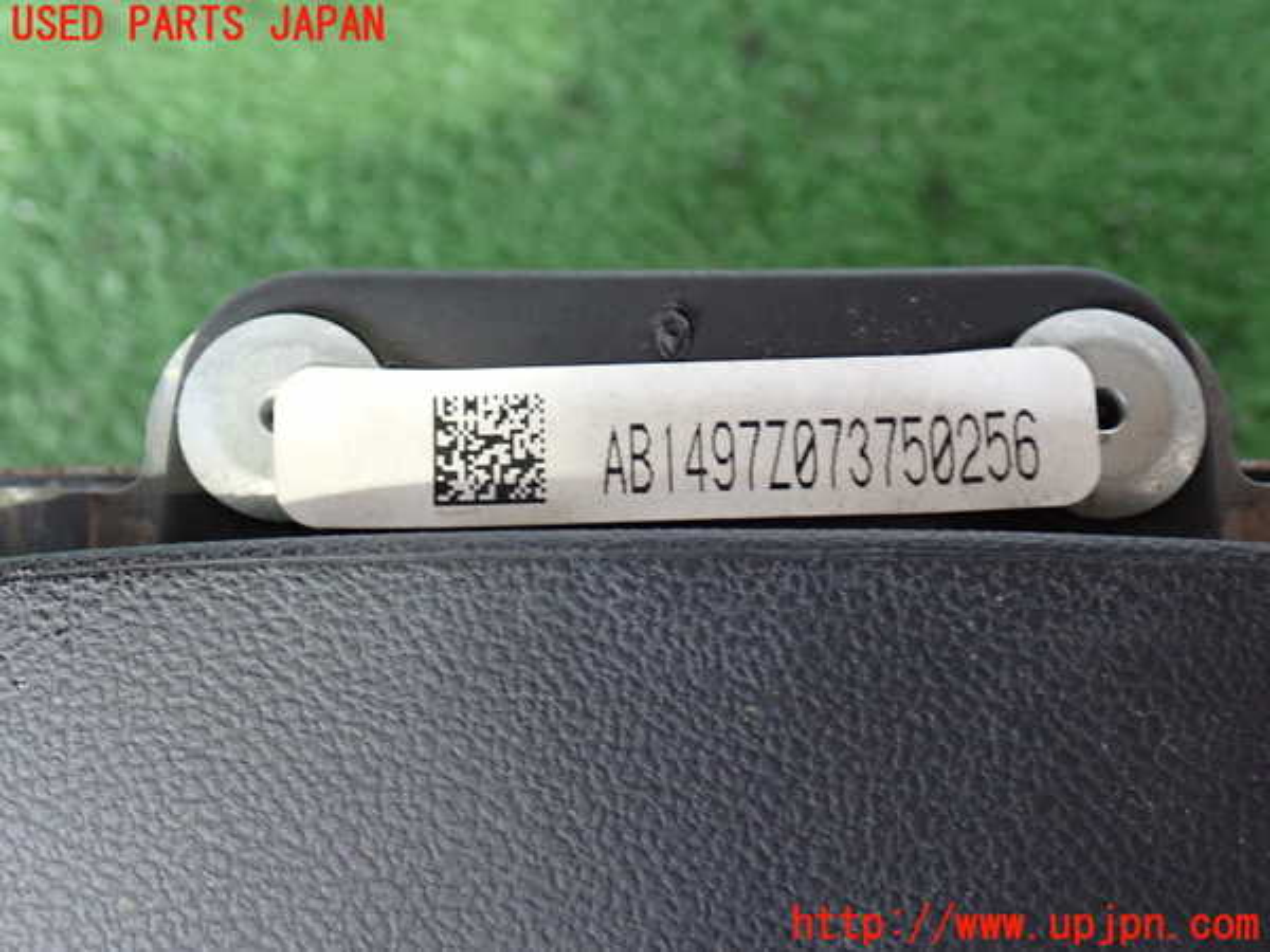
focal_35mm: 47
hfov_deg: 40.4
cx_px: 635
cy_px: 476
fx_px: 1724
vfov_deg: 30.9
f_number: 3.1
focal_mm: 8.4
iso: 800
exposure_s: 1/25
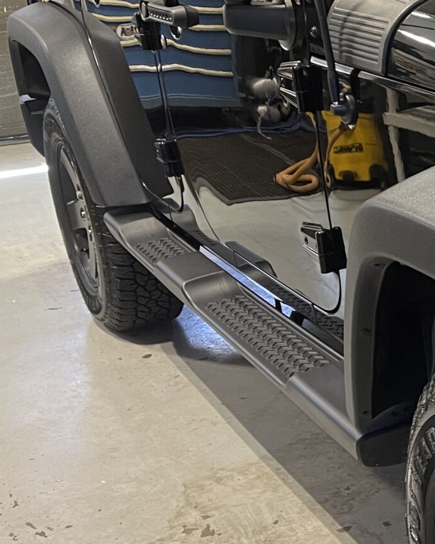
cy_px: 298
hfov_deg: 17.0
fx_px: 1223
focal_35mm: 76
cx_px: 761
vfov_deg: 25.1
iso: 125
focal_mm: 5.1
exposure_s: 1/60
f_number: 1.6
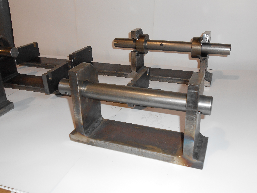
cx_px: 128
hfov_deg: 54.0
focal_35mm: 34
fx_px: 252
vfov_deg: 41.8
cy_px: 96
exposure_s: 1/30
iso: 200
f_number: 3.9
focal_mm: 6
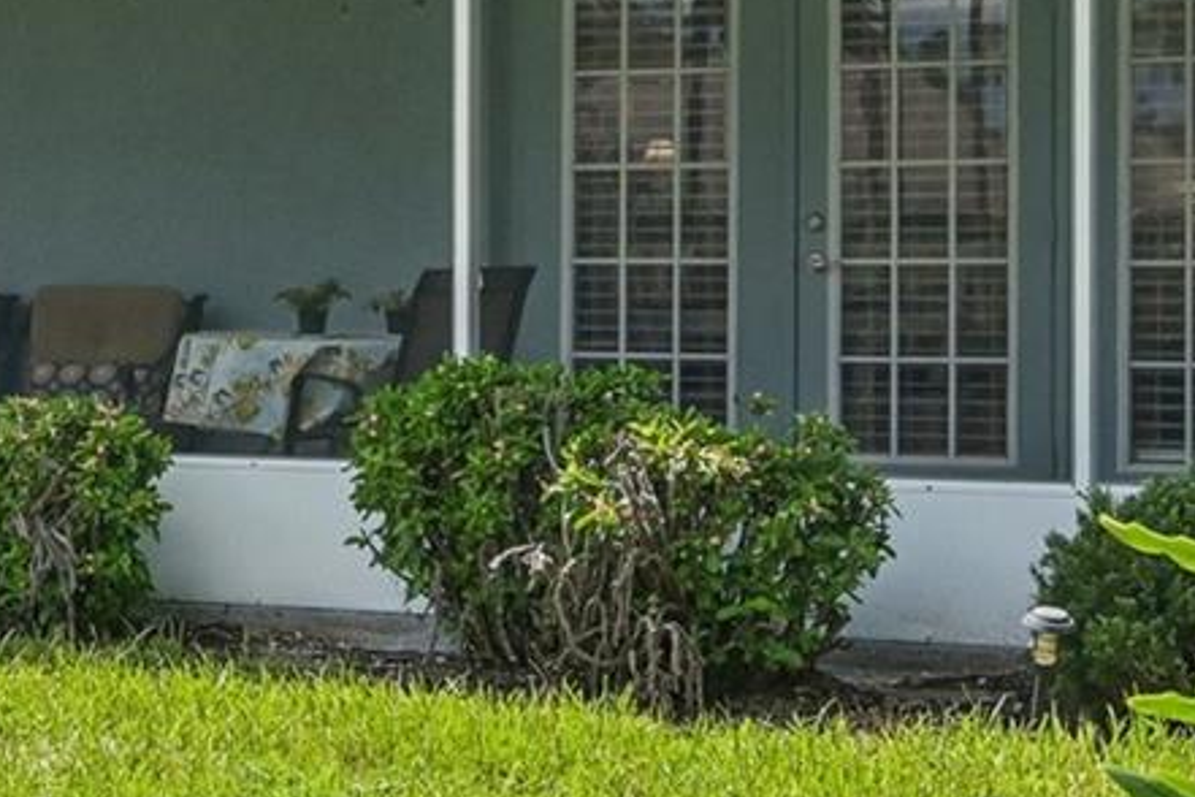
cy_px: 342
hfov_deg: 19.0
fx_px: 3313
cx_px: -339
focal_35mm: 100
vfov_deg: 13.7
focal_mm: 27.5
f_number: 8
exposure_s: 1/640
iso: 400
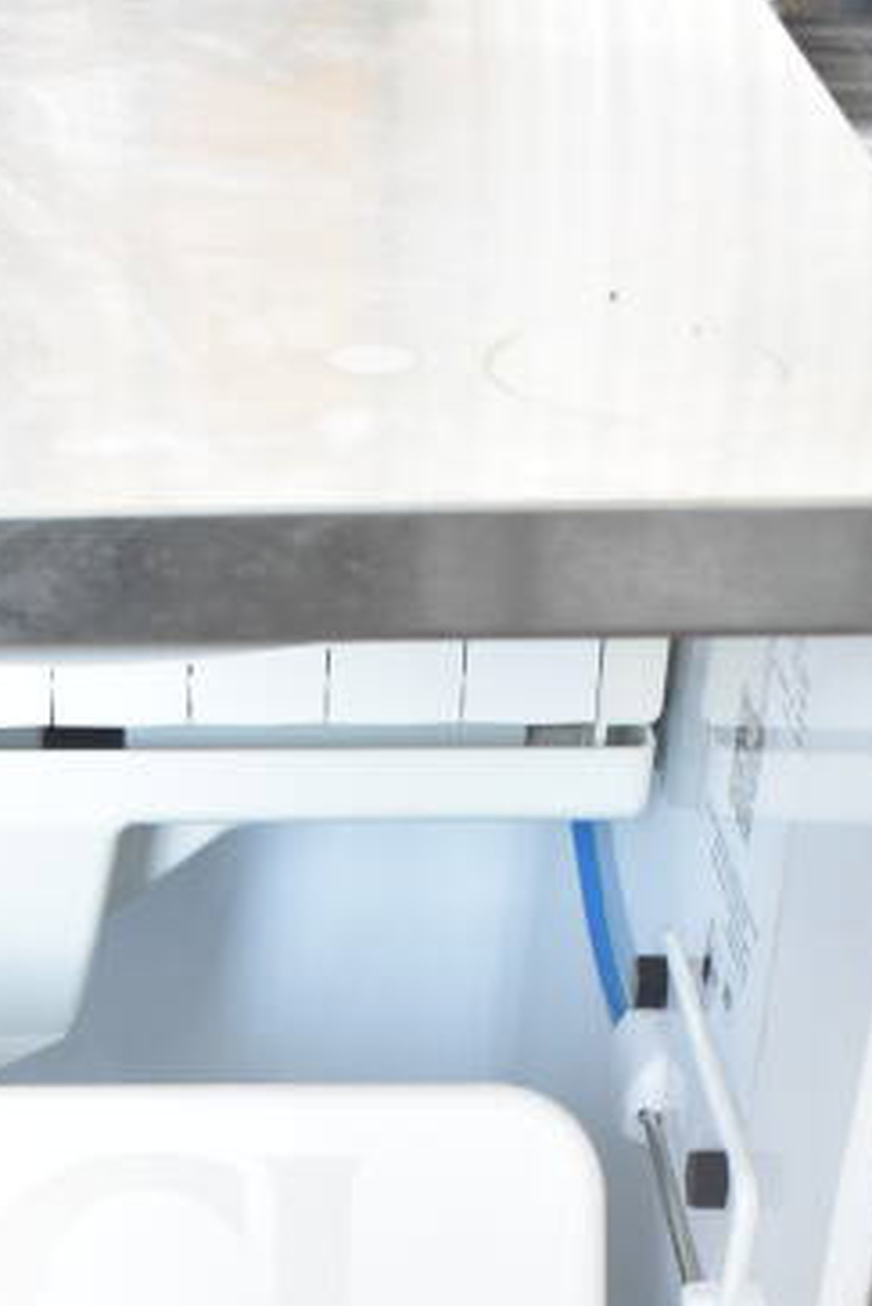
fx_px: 3557
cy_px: 1439
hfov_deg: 13.8
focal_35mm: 98
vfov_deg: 19.9
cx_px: 39
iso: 1600
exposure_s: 1/60
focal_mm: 26
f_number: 5
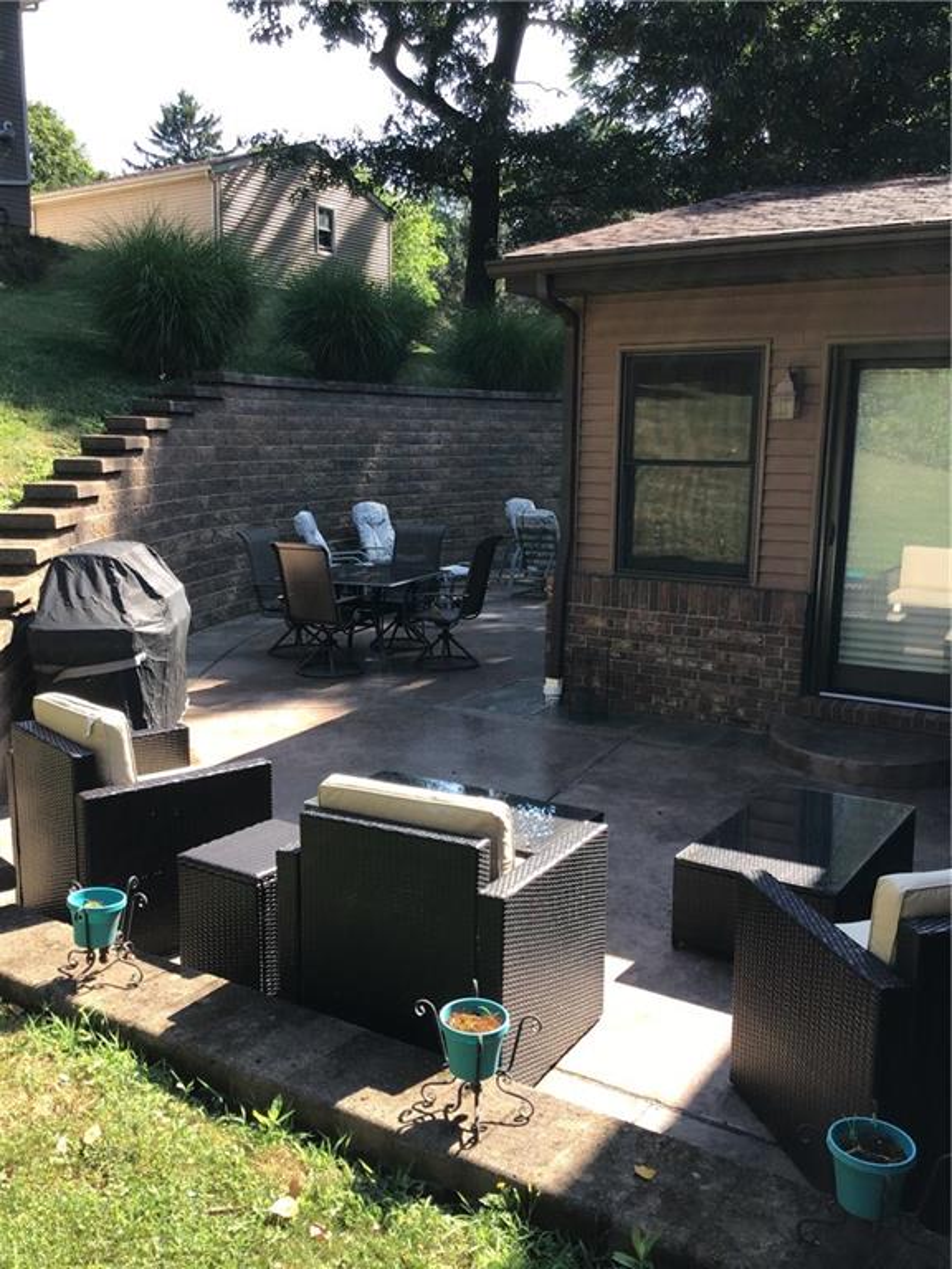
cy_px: 634
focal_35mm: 31
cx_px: 476
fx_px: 1137
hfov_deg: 45.4
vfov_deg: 58.4
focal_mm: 3.3
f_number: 2.4
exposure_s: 1/183
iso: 25
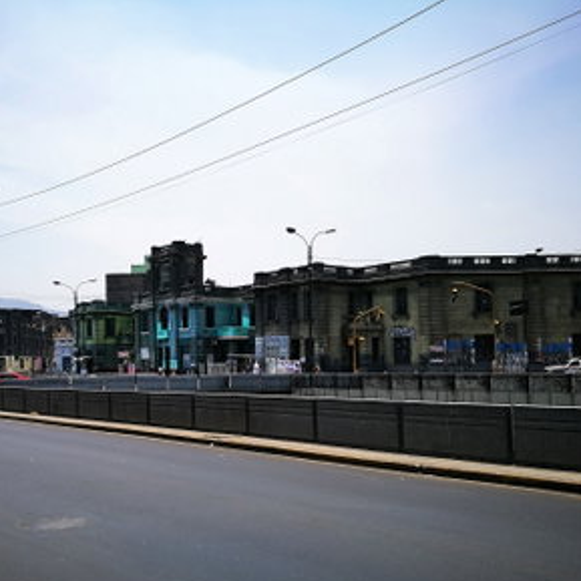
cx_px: 207
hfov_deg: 49.1
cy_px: 300
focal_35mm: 33
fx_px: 627
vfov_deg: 49.7
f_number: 2.2
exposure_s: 1/1063
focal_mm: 4.5
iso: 50
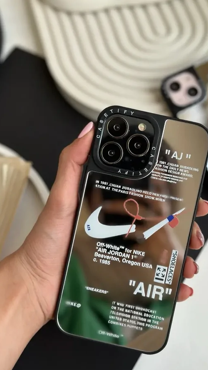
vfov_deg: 39.2
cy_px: 187
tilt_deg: -59.2
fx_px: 519
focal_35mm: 53
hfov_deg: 22.6
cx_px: 123
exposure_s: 1/1133
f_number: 1.78
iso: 80
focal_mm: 6.86
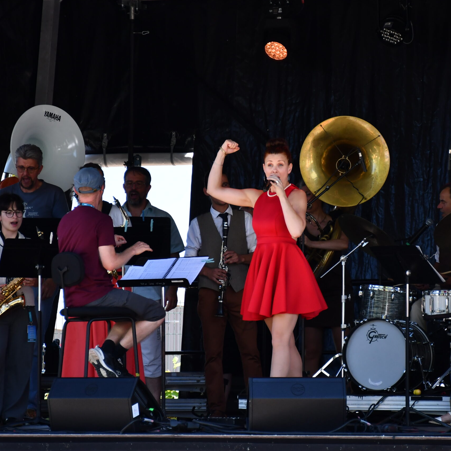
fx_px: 3582
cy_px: 225
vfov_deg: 7.2
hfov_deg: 7.2
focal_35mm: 243
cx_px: 288
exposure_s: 1/500
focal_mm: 95
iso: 360
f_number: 5.6
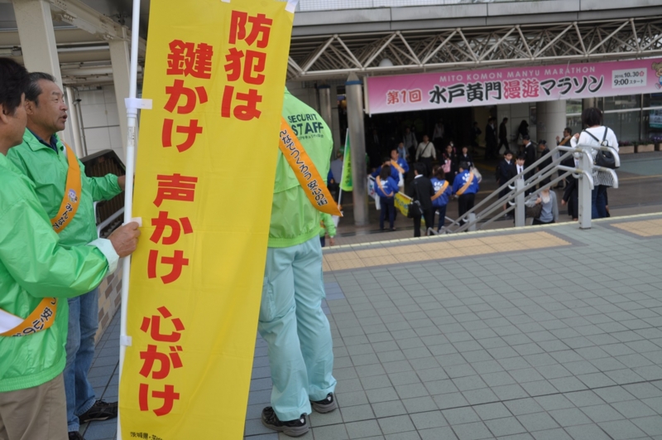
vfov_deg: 38.3
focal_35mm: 34
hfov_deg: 55.2
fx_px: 634
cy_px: 220
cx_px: 331
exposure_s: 1/250
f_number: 3.8
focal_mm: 23
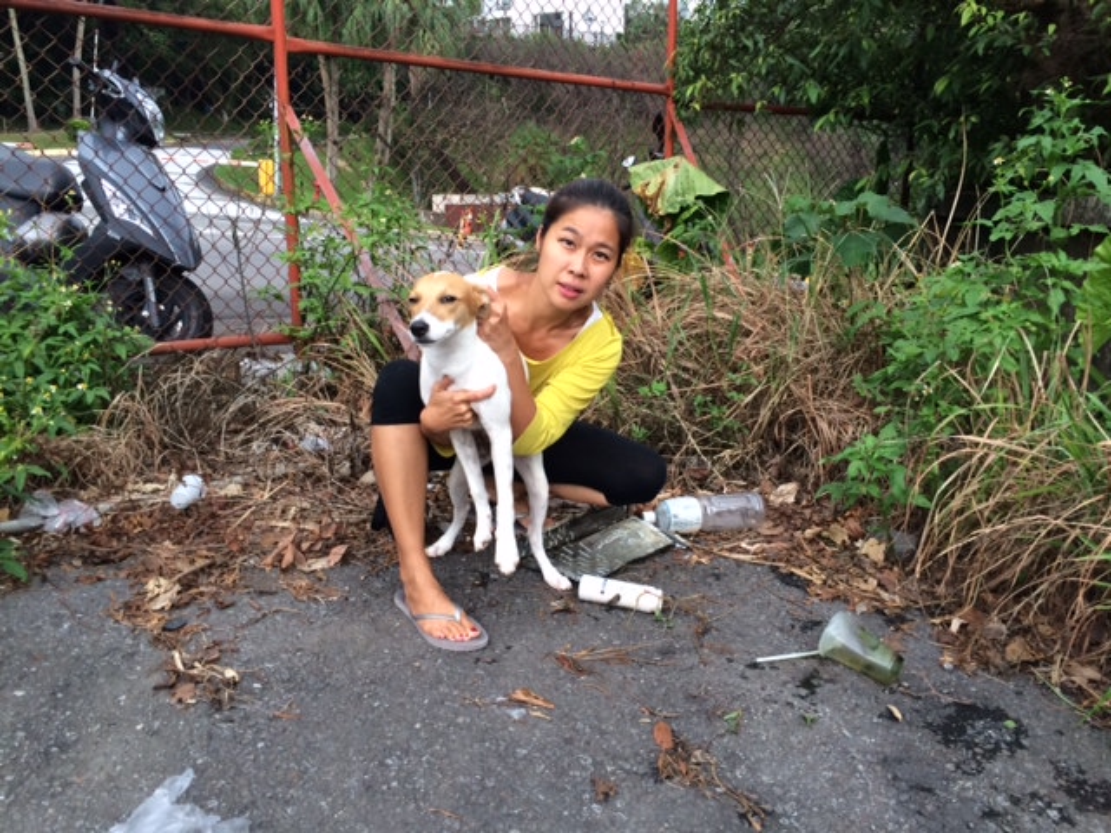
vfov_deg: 46.8
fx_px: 963
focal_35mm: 30
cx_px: 556
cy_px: 416
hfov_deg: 60.0
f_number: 2.2
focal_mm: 4.12
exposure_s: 1/40
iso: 40
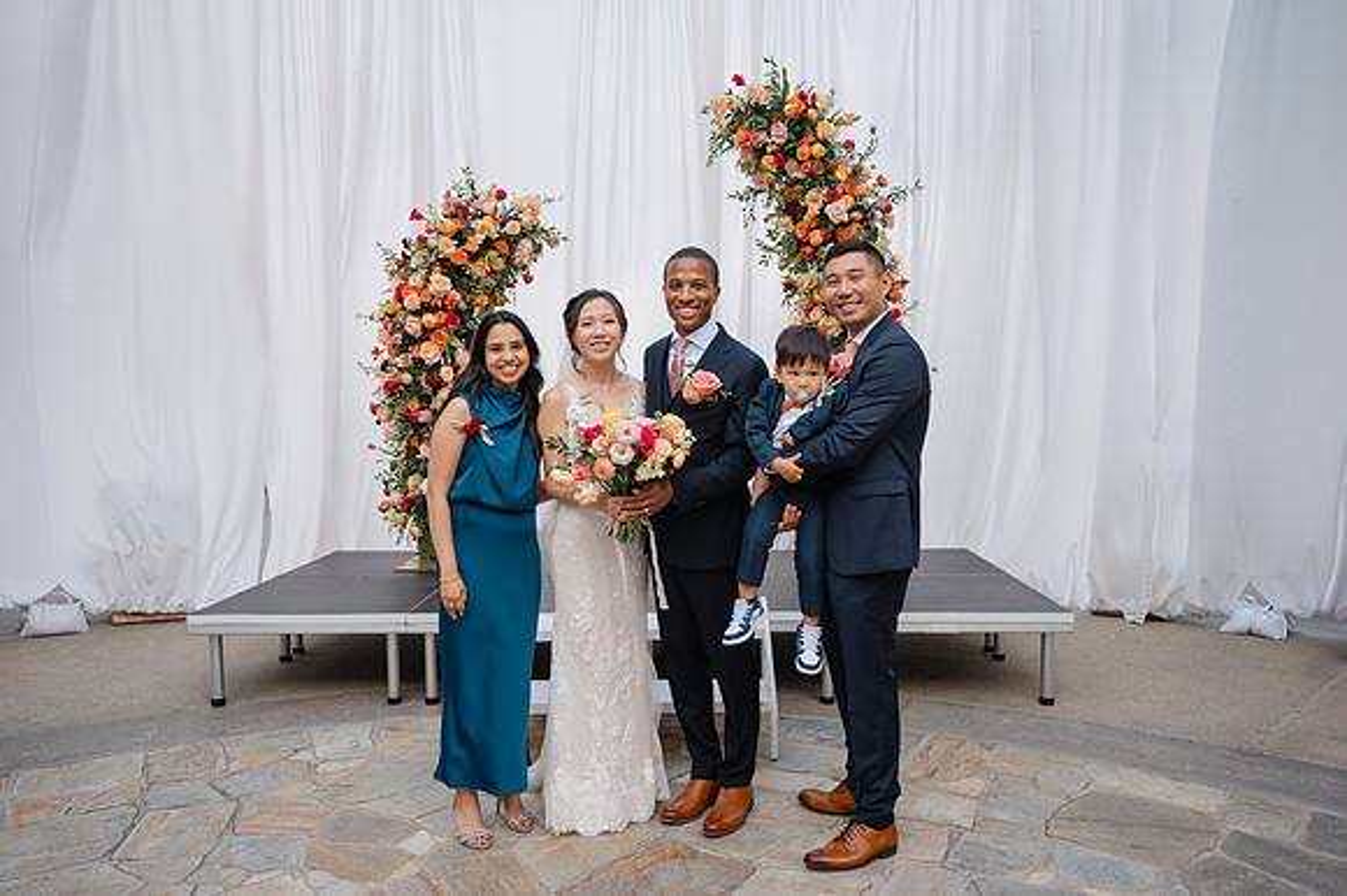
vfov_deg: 45.7
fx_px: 1062
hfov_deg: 64.7
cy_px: 444
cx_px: 682
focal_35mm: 28
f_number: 4
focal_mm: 28
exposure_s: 1/125
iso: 100
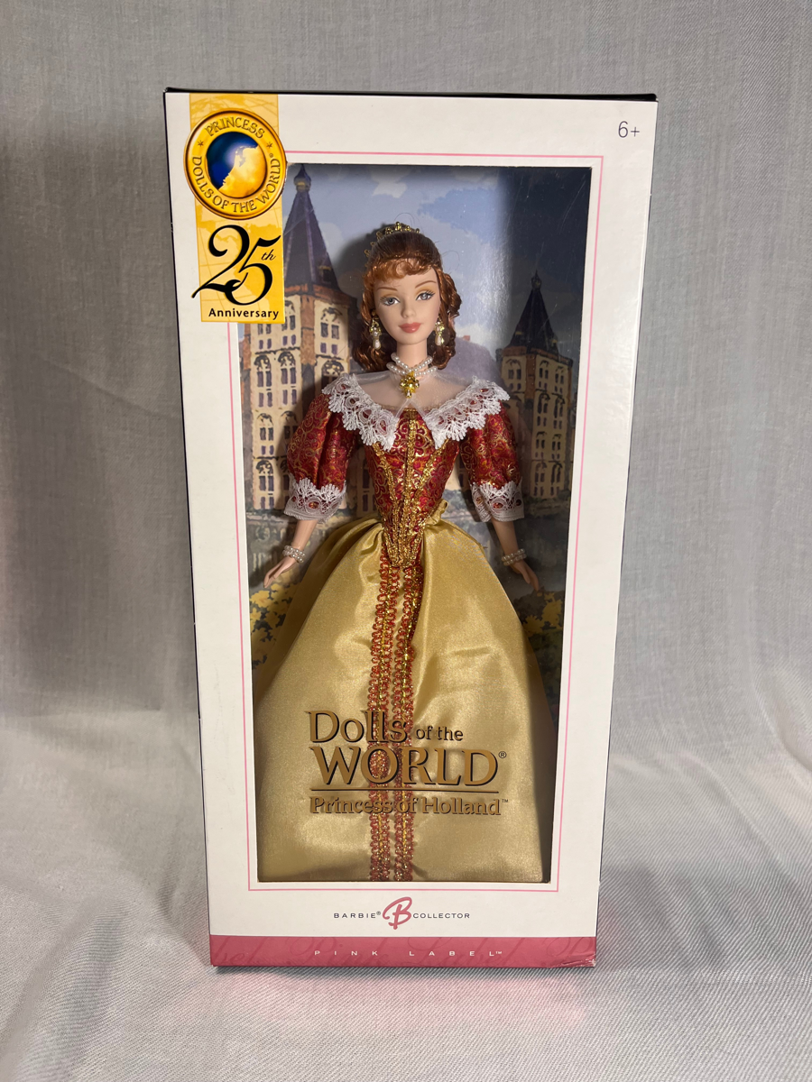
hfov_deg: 53.1
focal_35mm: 26
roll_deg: -0.2
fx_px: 813
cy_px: 541
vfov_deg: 67.3
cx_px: 406
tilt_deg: -14.9
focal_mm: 5.1
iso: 100
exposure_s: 1/120
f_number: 1.6
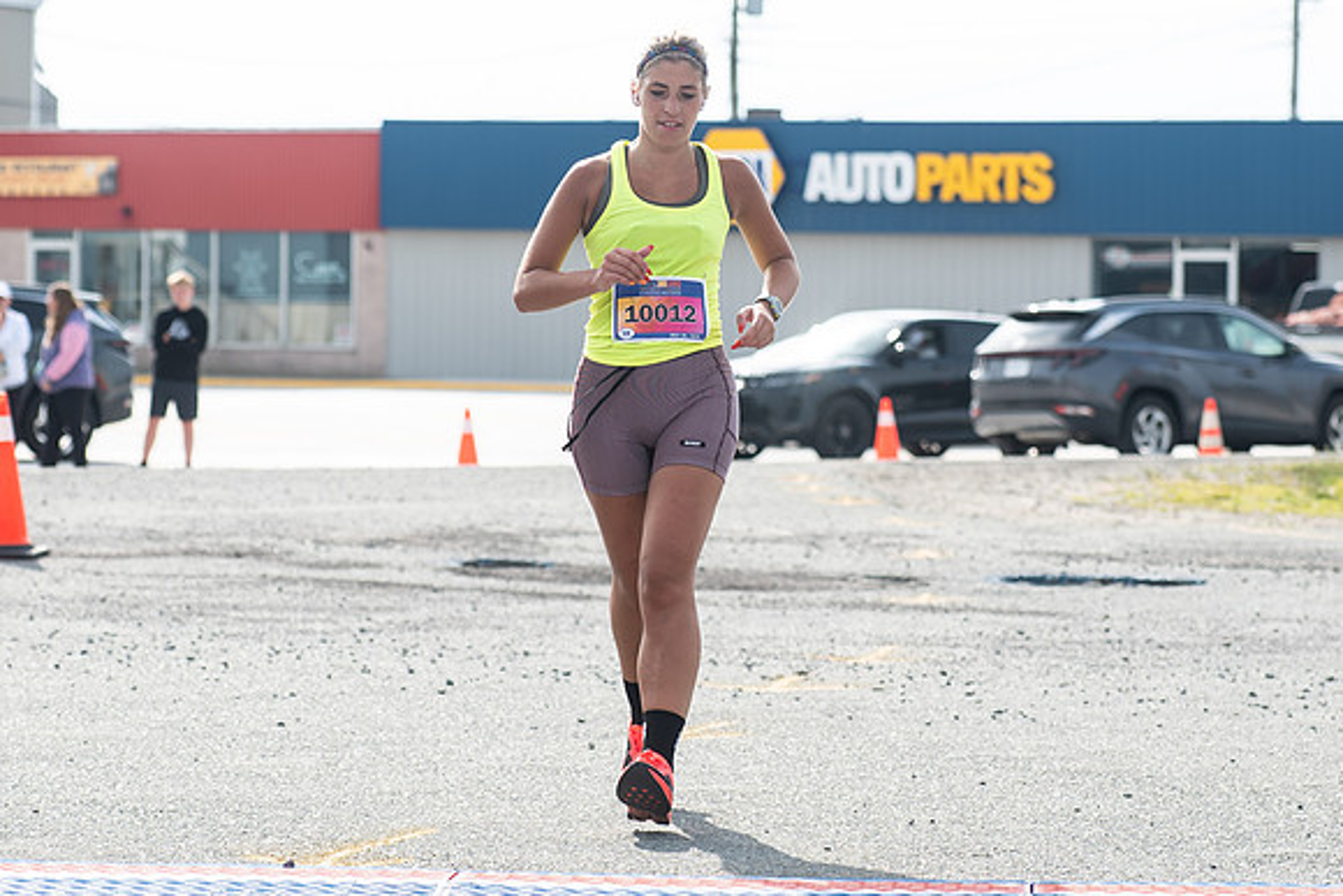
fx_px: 5639
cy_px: 201
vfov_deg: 9.1
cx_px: 672
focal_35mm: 151
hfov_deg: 13.6
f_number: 4.5
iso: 250
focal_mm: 86
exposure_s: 1/1600
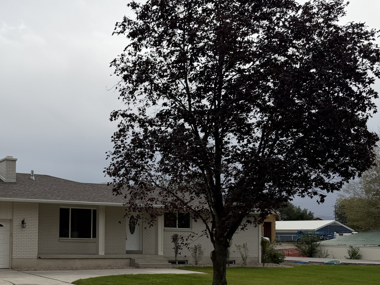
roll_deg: -0.8
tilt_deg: +3.6
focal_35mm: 46
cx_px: 56
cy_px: 205
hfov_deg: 39.0
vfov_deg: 31.1
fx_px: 505
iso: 80
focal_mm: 6.76
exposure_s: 1/8130
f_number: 1.78
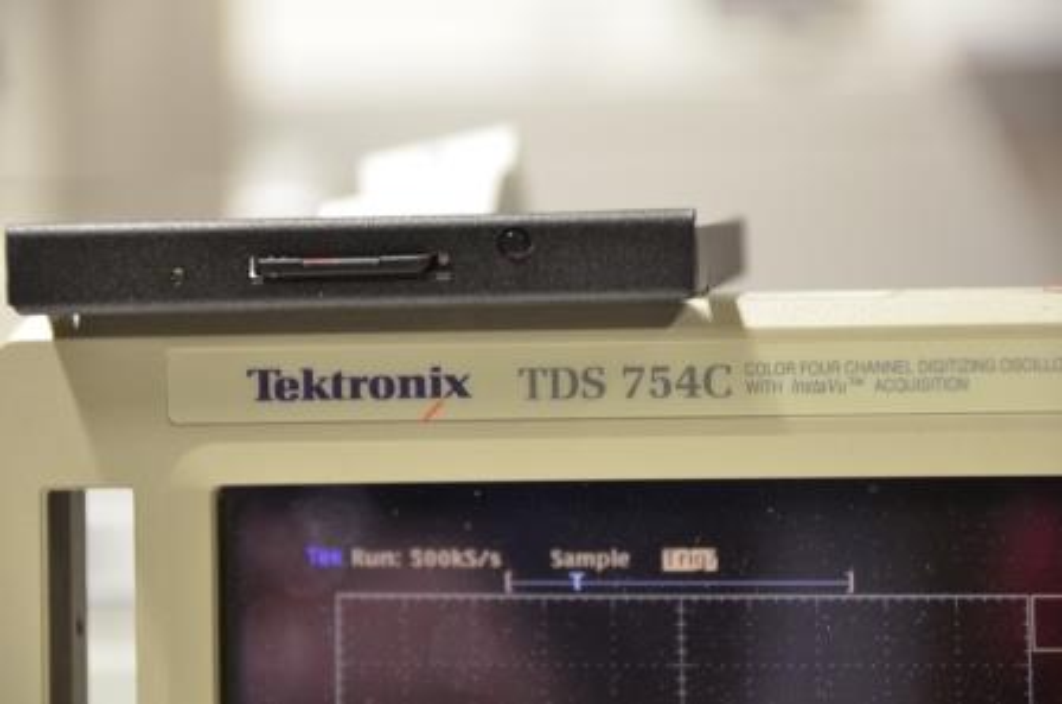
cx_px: 531
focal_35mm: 202
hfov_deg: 10.2
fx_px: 5963
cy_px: 352
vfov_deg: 6.8
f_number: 5.6
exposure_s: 1/13
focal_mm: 135
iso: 800
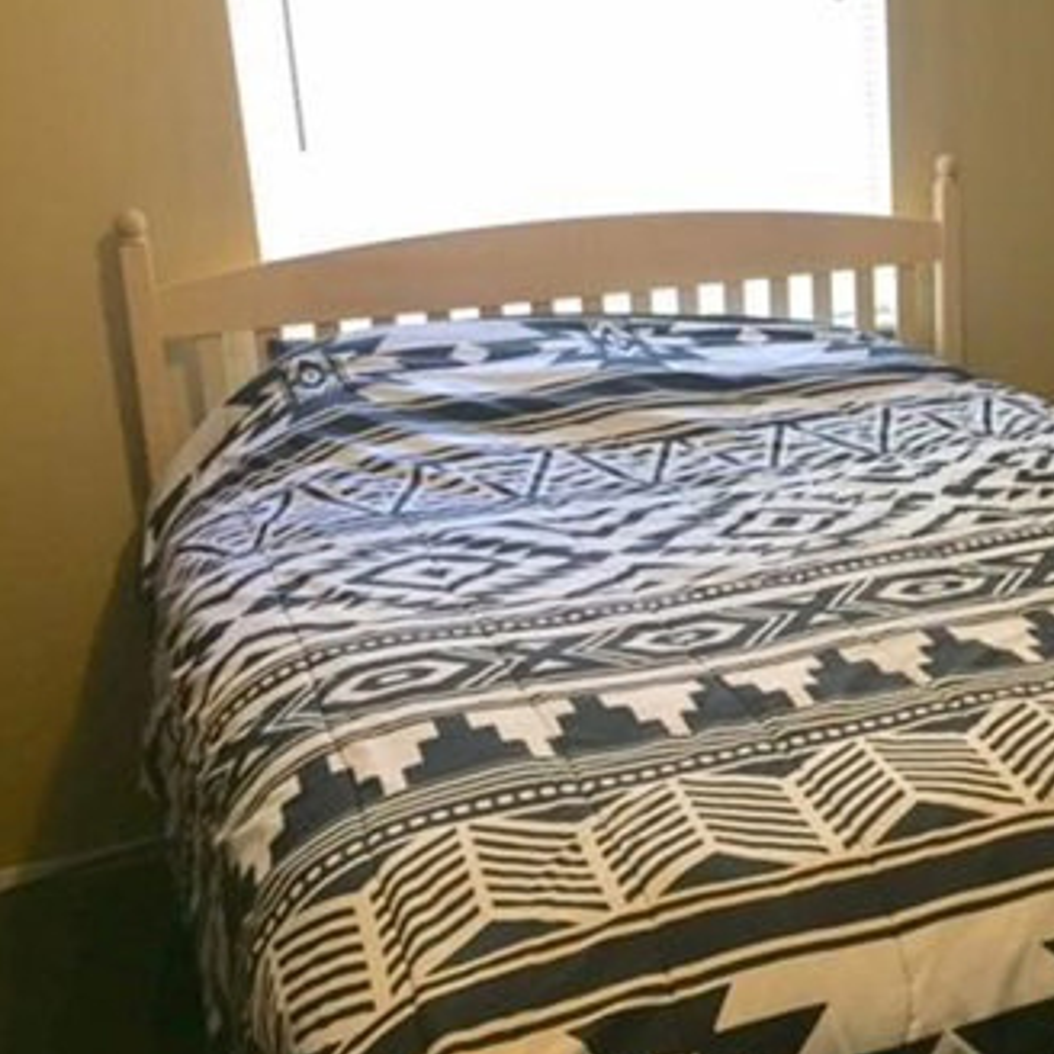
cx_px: 993
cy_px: 434
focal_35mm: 50
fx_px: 1722
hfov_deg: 32.0
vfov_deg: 33.9
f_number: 2.2
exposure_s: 1/30
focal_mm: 4.15
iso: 100
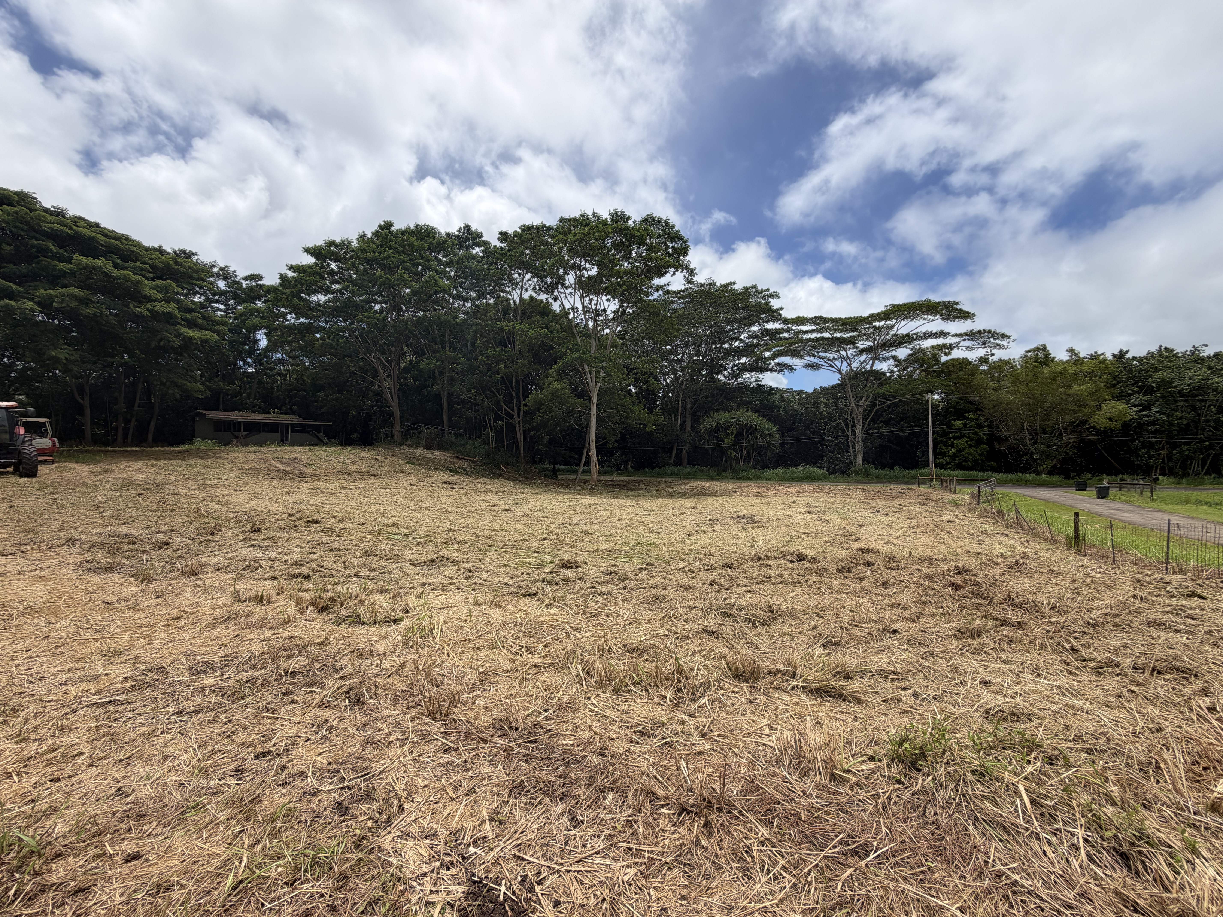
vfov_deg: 85.7
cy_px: 458
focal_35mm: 14
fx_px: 495
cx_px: 612
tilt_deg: -1.2
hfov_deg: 102.1
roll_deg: +0.1
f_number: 2.2
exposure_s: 1/1145
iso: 20
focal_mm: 2.22
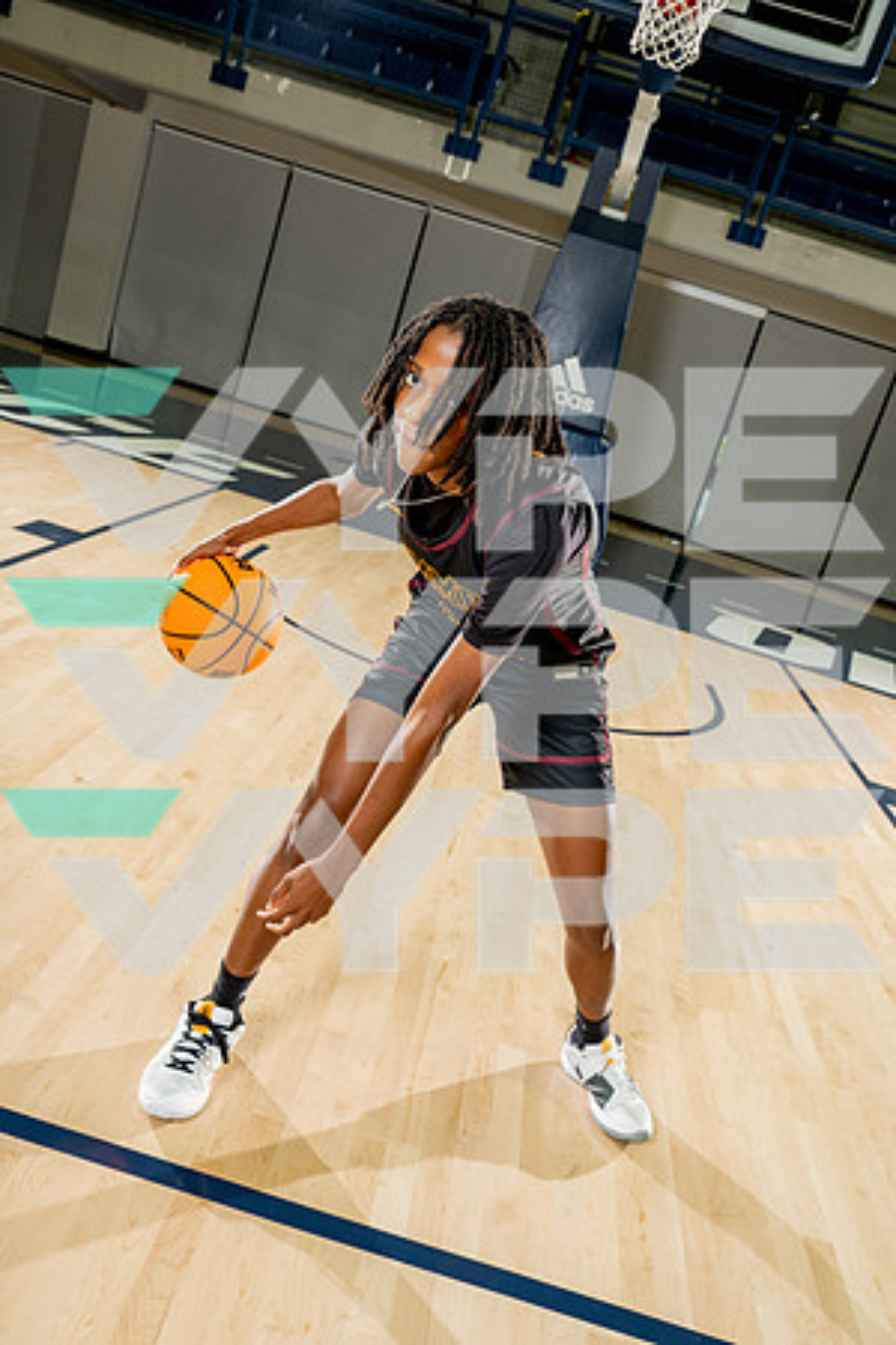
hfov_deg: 41.1
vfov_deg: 58.7
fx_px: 1195
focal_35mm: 32
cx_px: 448
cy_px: 672
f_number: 8
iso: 640
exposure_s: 1/250
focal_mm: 32
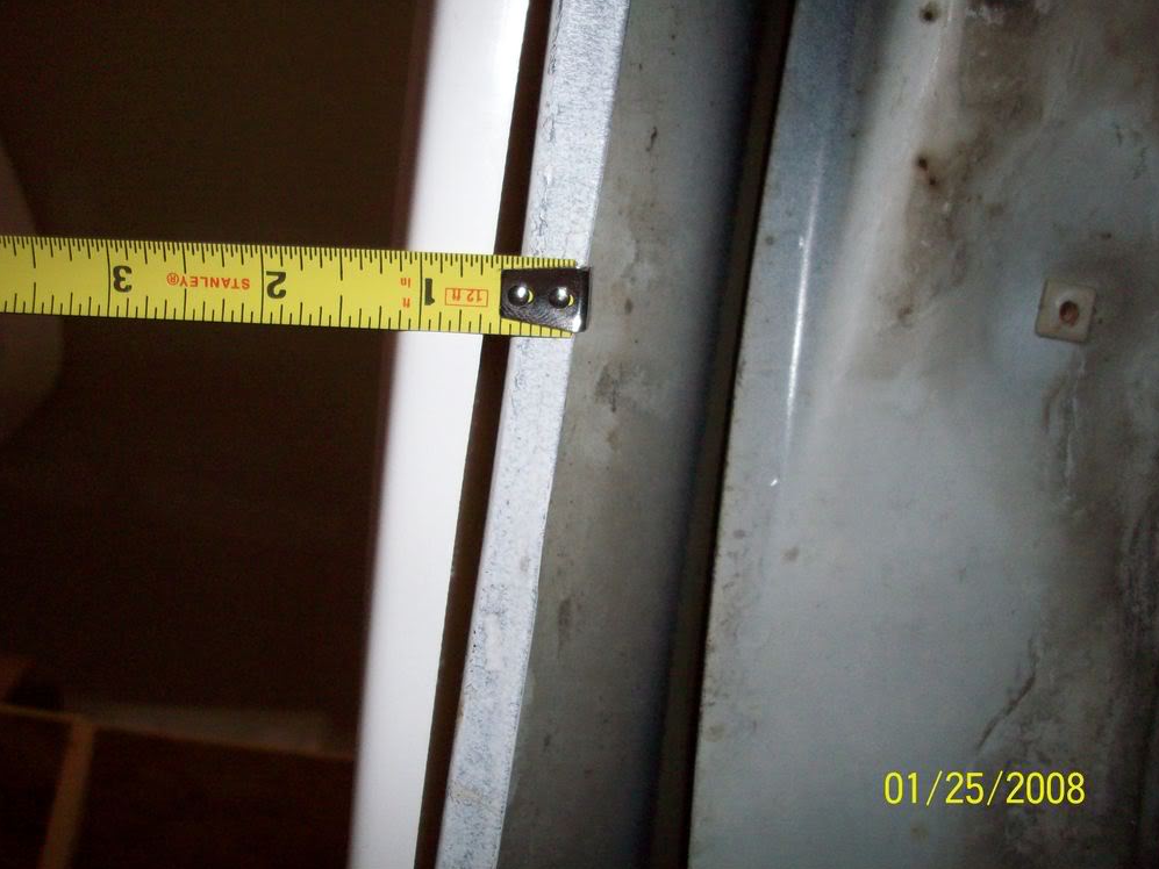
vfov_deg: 37.7
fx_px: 1272
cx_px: 575
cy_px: 426
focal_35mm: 38
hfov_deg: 49.0
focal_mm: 6.2
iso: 160
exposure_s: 1/45
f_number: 2.8
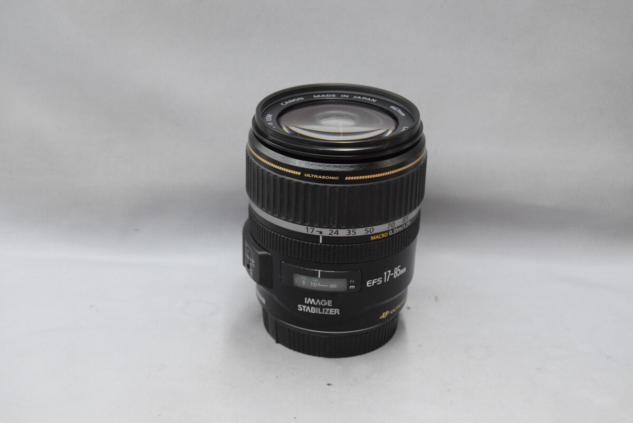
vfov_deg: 20.2
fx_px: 1188
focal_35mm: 68
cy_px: 212
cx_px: 316
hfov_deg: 29.8
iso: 3200
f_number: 8
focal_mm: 45
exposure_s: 1/125
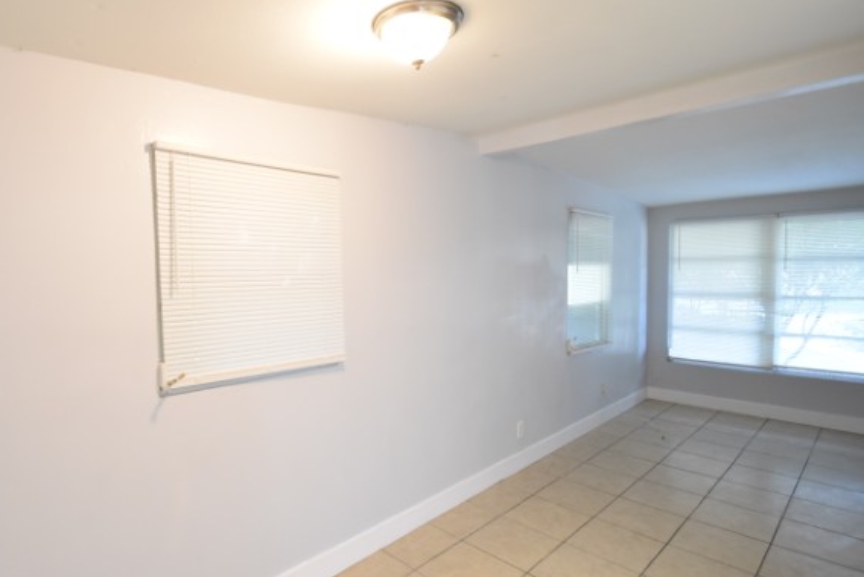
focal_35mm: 19
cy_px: 286
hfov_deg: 86.3
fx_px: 456
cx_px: 370
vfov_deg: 64.6
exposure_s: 1/60
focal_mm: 10
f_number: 3.5
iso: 1250
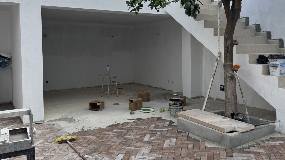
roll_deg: +0.8
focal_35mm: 35
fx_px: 265
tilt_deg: -1.4
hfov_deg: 56.6
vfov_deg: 33.5
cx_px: 143
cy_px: 57
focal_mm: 6.76
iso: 80
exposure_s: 1/1767
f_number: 1.78
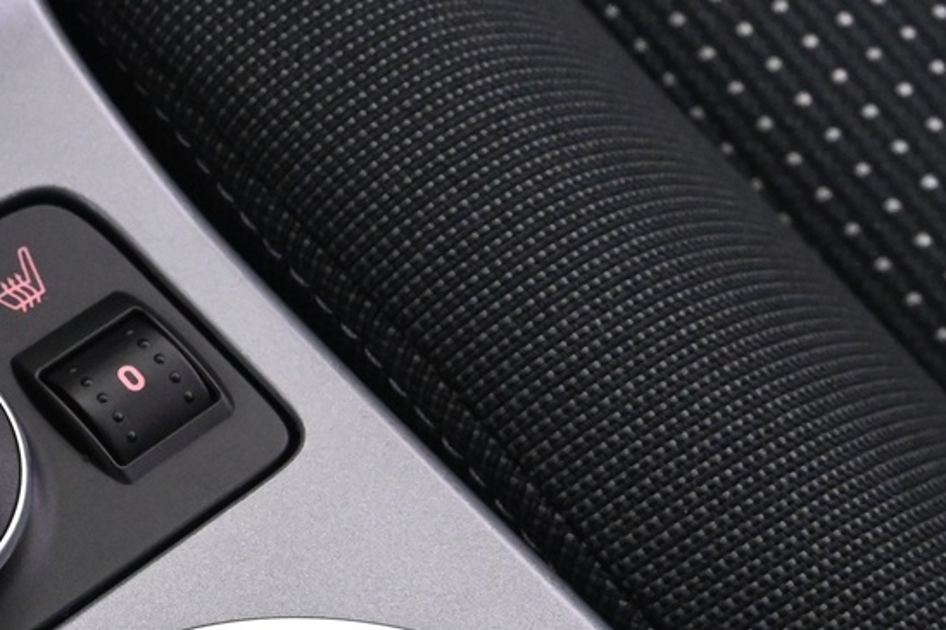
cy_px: 573
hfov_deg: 26.0
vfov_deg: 18.8
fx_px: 1865
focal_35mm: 71
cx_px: -135
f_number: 5.6
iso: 4000
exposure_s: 1/15
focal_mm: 16
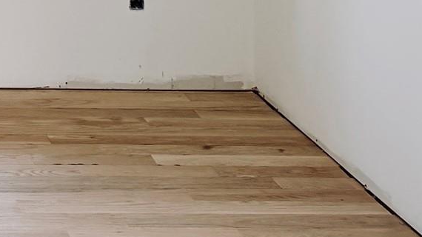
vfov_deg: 11.6
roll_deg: -1.1
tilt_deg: -2.1
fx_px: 1051
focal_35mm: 94
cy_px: -238
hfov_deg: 20.2
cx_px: -170
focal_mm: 6.76
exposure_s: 1/765
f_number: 1.78
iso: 100
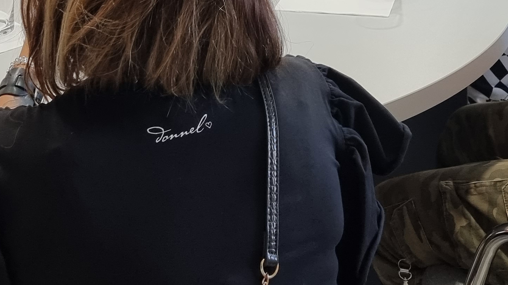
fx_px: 970
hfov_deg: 29.3
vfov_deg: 15.0
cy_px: -197
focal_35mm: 72
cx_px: 219
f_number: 1.8
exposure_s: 1/100
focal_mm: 6.7
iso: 125
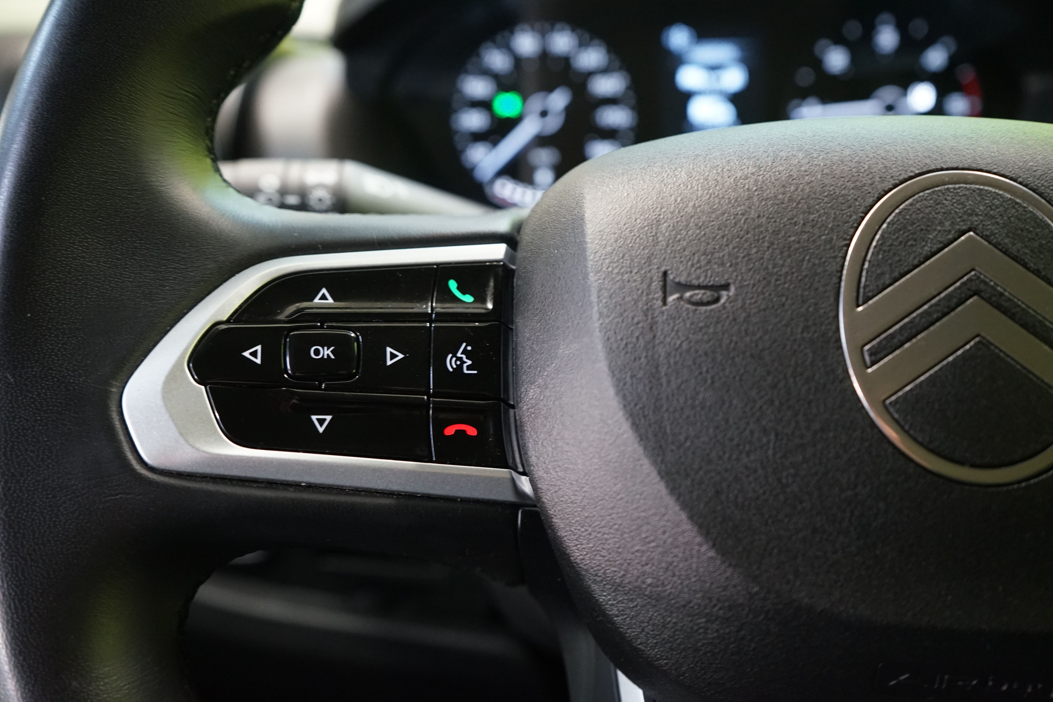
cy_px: 351
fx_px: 907
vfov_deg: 42.3
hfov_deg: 60.3
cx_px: 526
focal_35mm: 31
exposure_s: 1/25
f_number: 5
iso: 3200
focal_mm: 31
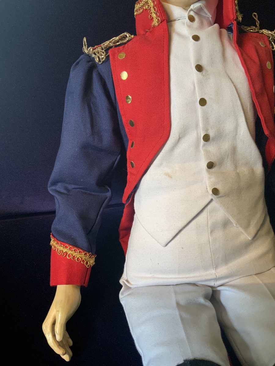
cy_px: 183
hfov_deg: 48.2
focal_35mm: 29
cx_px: 138
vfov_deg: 61.7
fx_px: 307
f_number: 1.8
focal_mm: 3
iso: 125
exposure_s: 1/50
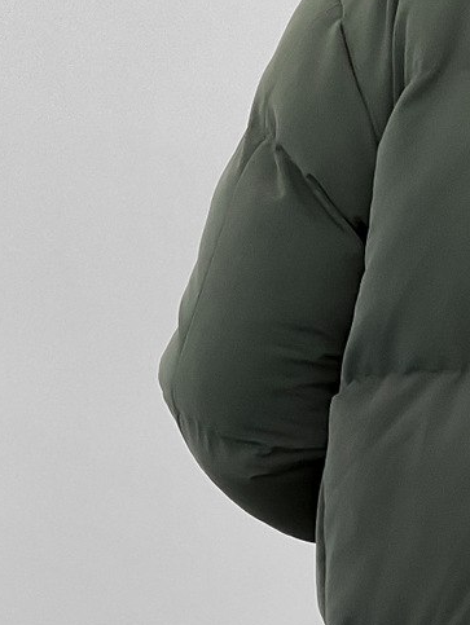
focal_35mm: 96
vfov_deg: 19.3
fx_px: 1736
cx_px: 636
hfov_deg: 14.7
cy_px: 734
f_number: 1.8
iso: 64
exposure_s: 1/110
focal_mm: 3
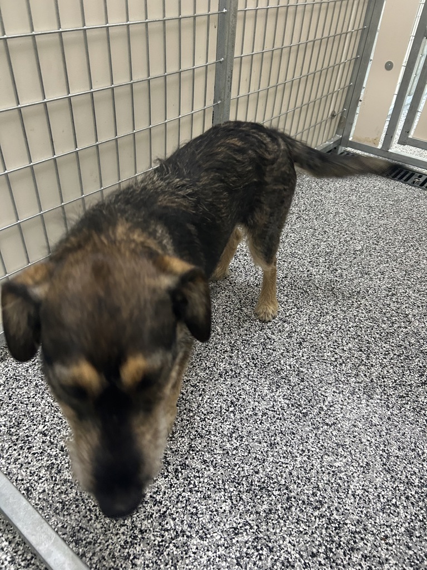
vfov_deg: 67.3
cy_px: 285
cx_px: 214
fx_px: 428
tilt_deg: -36.6
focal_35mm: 26
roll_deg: -5.2
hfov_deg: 53.1
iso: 250
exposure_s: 1/60
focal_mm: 5.7
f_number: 1.5
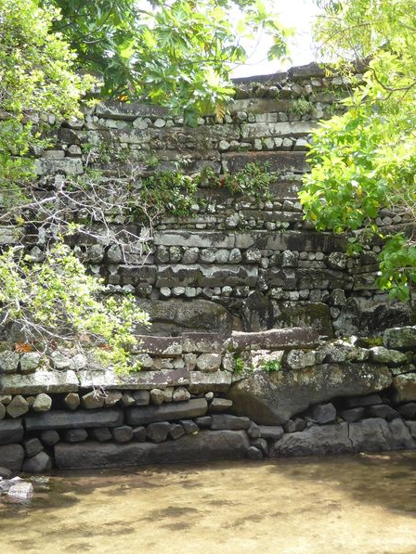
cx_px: 213
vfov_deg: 27.4
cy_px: 277
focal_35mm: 71
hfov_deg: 20.7
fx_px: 1137
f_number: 4.1
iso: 80
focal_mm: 9
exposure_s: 1/80
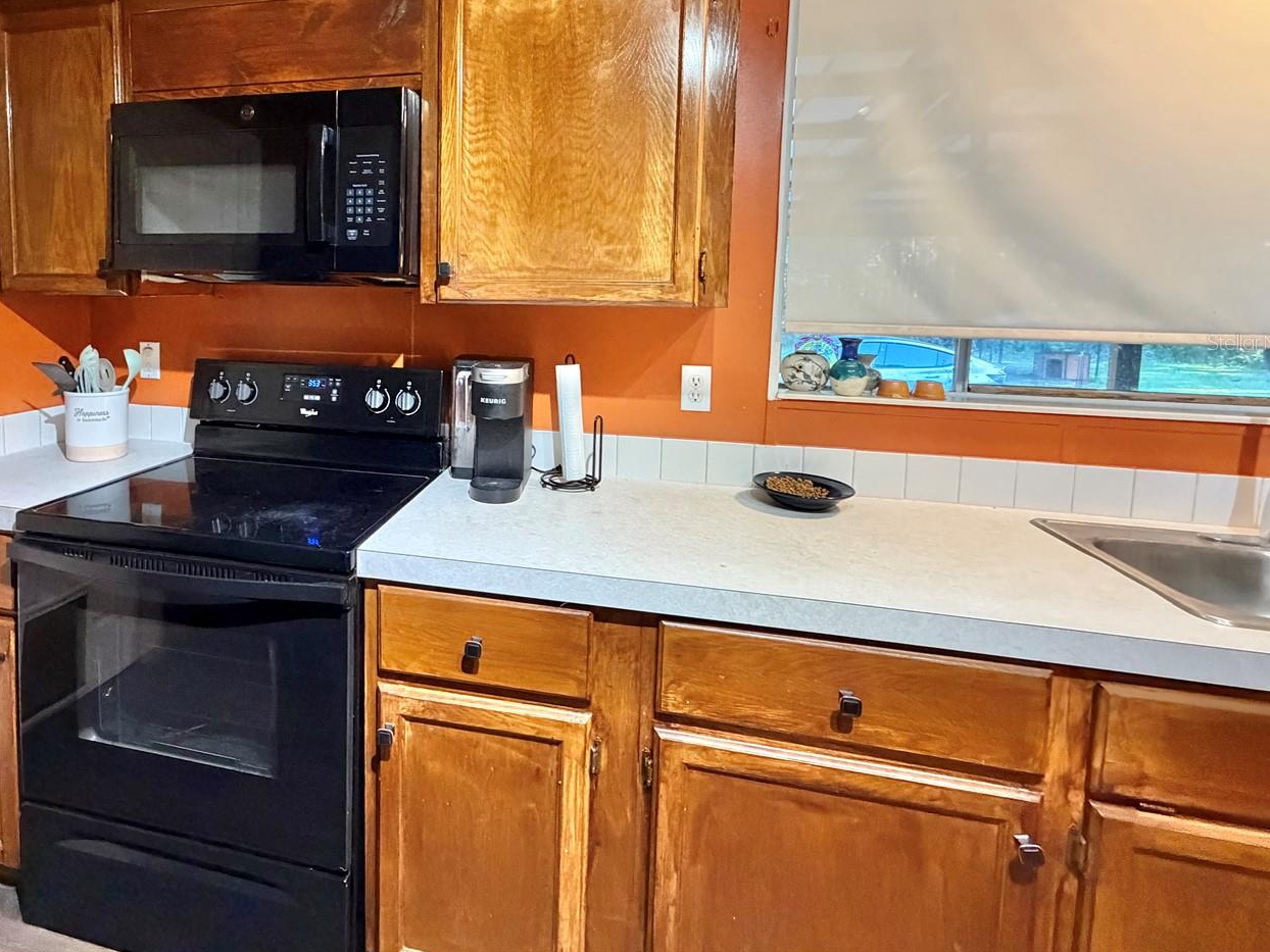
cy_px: 342
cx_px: 487
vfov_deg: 70.1
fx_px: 660
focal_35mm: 18
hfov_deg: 86.3
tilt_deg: -3.8
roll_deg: -0.5
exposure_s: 1/60
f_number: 2.2
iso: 640
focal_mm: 2.22
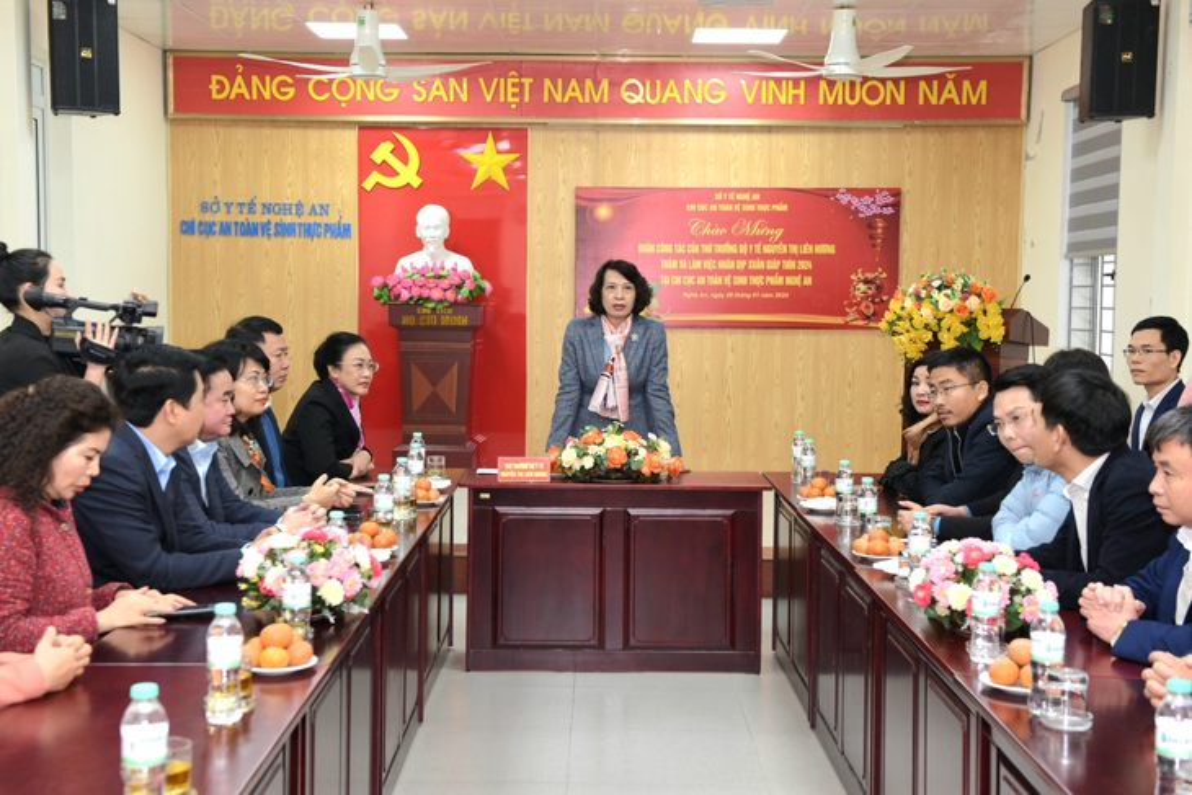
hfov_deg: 41.1
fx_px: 1590
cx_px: 596
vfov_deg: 28.1
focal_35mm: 48
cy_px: 398
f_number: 5.6
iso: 1250
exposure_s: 1/100
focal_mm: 48
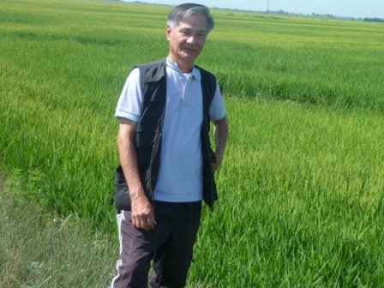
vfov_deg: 24.8
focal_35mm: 59
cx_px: 192
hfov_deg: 32.7
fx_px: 654
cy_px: 144
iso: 80
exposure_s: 1/320
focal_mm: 9.7
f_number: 3.9
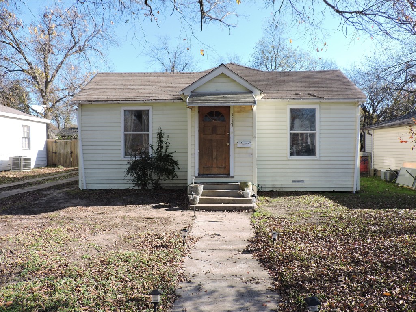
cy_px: 156
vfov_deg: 56.8
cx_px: 208
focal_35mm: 24
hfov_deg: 71.6
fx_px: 288
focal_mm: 4.3
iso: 100
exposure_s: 1/400
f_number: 3
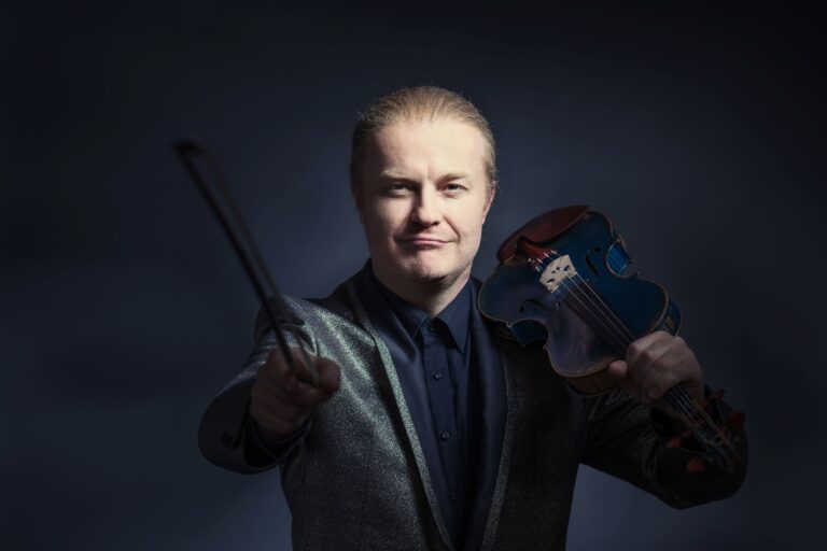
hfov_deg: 23.9
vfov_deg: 16.1
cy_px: 276
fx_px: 1952
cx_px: 414
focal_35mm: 85
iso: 31
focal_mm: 85
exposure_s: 1/160
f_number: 4.5
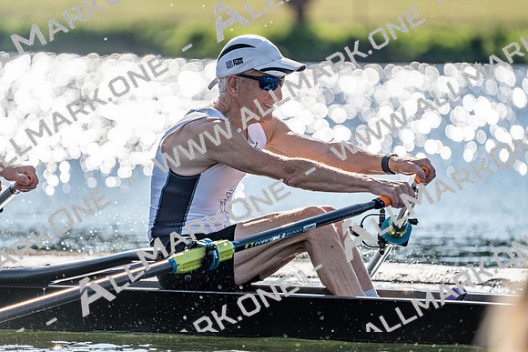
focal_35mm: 496
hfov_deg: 4.2
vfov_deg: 2.8
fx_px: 7276
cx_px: 264
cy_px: 176
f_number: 6.3
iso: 100
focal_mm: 496
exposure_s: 1/1600
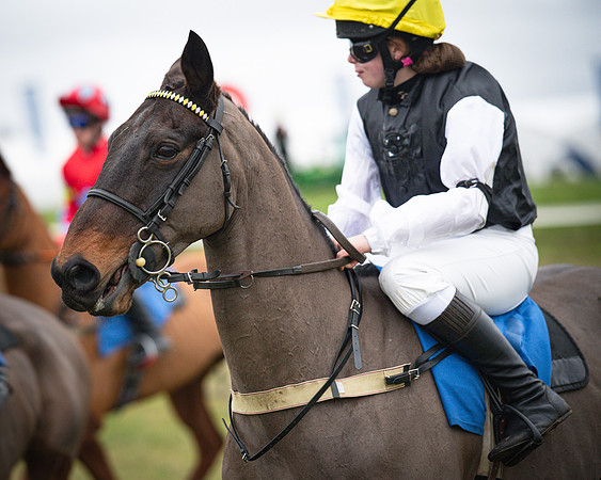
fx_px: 2940
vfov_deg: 9.3
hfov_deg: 11.7
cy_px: 261
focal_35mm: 165
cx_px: 209
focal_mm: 135
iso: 640
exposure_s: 1/1150
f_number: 2.2
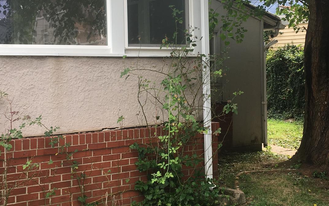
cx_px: 187
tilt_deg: -0.1
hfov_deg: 34.5
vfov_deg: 22.0
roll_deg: +2.2
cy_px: 86
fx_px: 529
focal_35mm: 59
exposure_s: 1/178
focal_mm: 4.15
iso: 25
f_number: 2.2
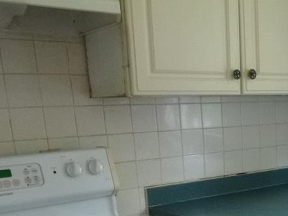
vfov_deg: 23.7
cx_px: 293
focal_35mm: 58
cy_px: 235
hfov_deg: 30.7
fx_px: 483
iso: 400
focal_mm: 4.5
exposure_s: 1/30
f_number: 3.1
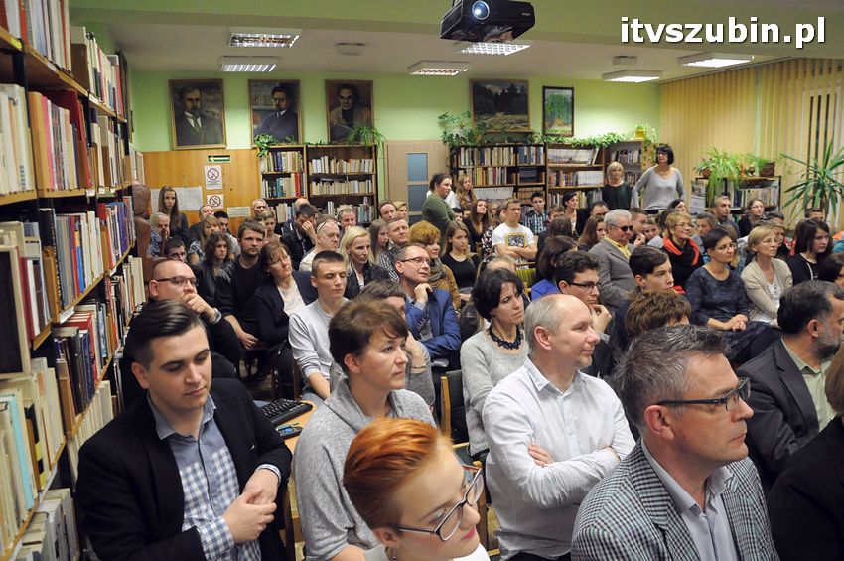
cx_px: 422
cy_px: 280
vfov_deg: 47.8
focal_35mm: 27
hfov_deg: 67.4
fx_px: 632
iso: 2500
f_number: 5
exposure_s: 1/100
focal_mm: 18
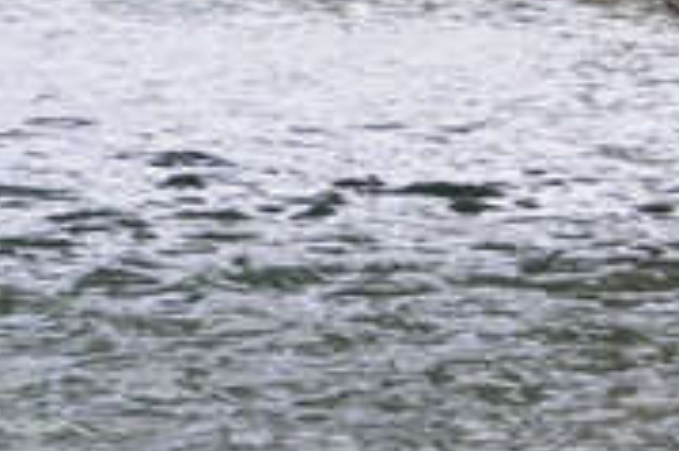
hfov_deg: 6.6
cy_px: 9
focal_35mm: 308
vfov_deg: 4.4
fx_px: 5804
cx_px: -303
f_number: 6.3
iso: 200
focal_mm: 46
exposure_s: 1/60
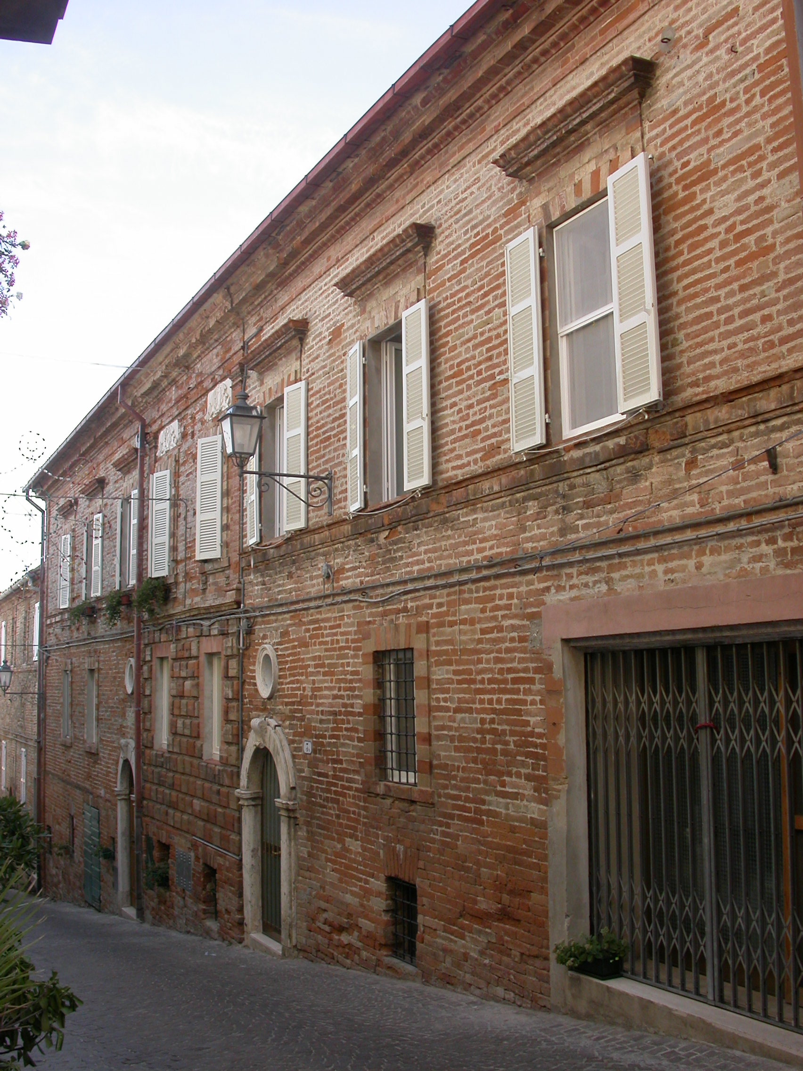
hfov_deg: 37.7
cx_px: 402
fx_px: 1175
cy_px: 536
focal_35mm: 38
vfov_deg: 49.0
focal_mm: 7.85
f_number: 5.3
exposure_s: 1/148
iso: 100
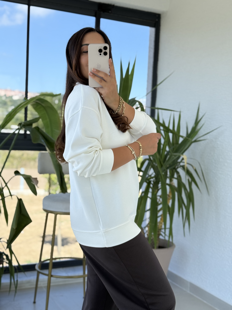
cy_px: 155
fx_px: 429
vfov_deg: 39.7
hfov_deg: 30.3
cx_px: 116
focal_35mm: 48
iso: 64
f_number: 1.78
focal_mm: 6.76
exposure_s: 1/747
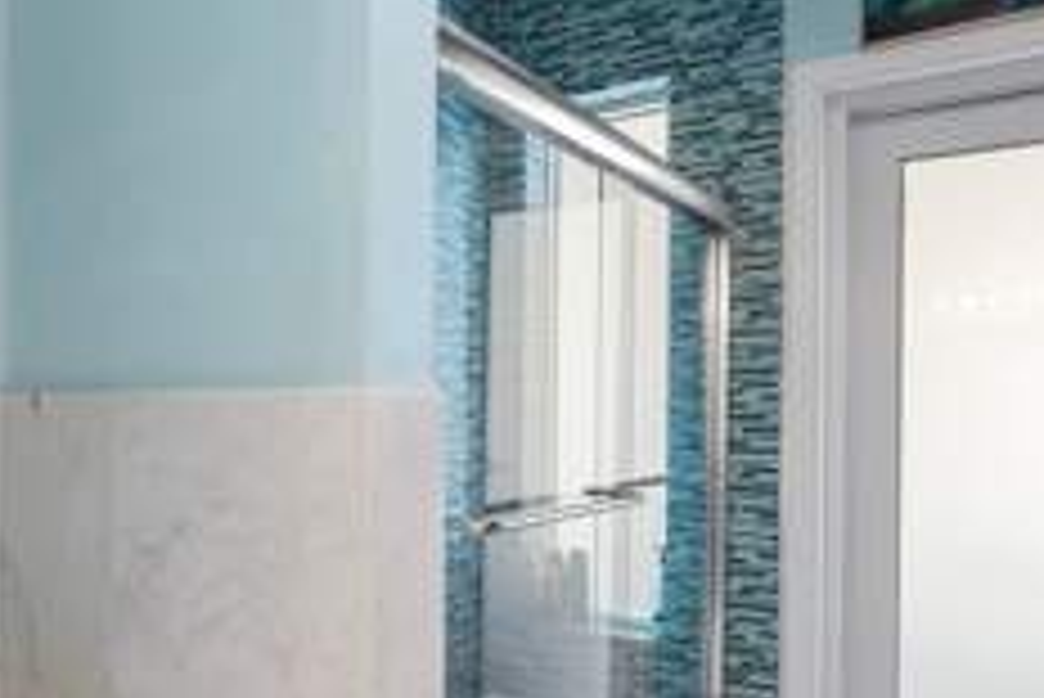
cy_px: 417
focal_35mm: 31
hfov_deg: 59.8
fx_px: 900
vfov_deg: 42.2
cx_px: 418
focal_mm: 10
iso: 160
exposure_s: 1/4
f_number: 11
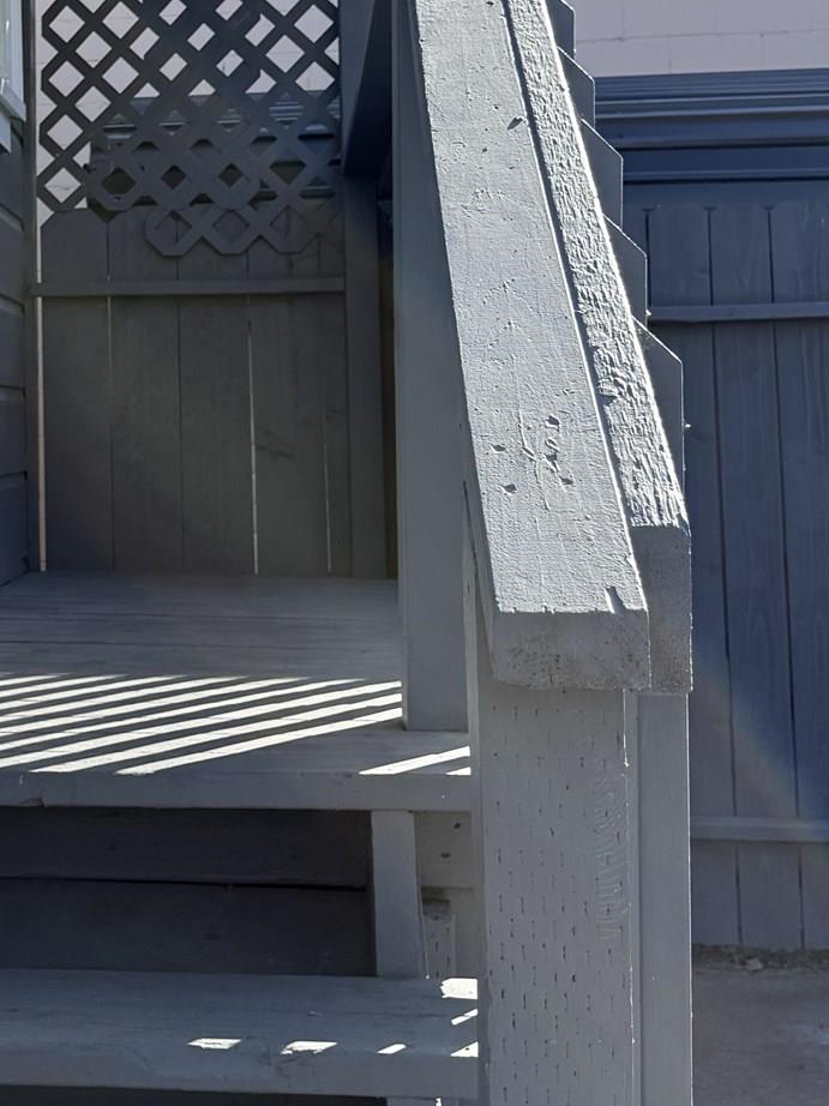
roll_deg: -0.2
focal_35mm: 60
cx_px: -29
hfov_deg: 23.2
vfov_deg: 31.9
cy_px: 347
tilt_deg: +3.1
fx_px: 1917
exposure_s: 1/1901
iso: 100
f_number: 1.78
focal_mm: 6.76
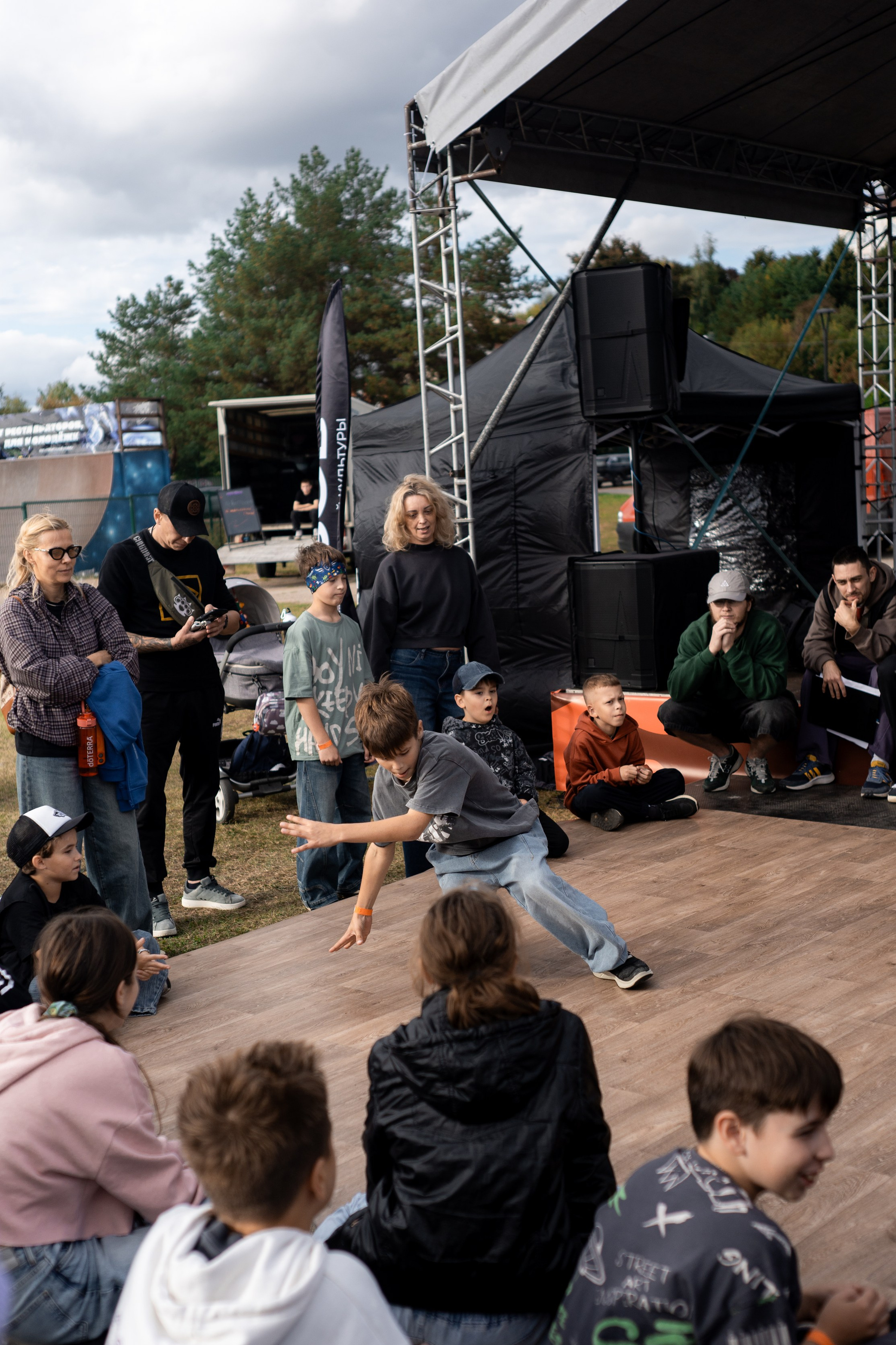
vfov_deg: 45.4
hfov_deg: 31.2
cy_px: 729
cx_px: 473
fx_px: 1605
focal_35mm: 43
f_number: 2.5
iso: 100
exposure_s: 1/1600
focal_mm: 35
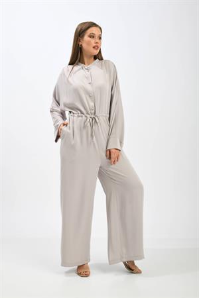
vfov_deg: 41.1
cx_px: 100
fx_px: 398
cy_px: 149
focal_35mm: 48
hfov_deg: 28.1
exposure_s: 1/160
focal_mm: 48
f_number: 9
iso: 100
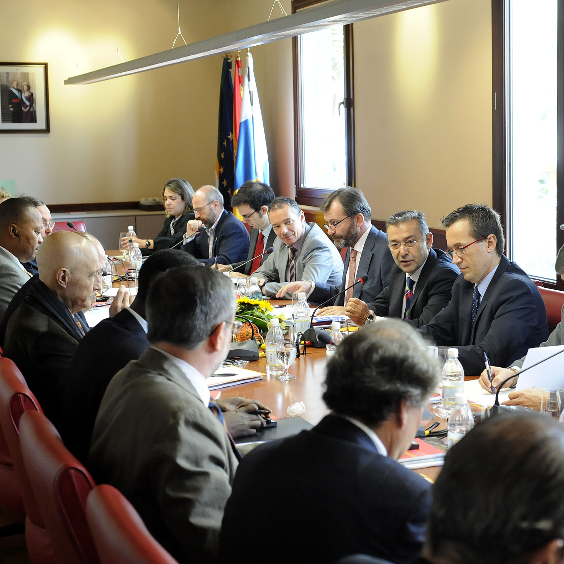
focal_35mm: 64
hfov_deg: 26.8
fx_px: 1180
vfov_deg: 26.9
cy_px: 282
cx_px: 363
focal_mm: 50
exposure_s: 1/160
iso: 3200
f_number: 5.6
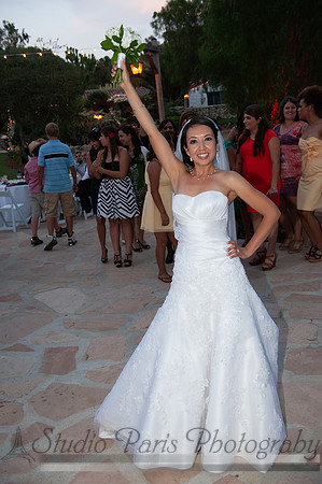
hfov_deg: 35.0
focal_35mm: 38
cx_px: 161
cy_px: 242
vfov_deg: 50.7
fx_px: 511
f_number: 4
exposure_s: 1/125
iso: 800
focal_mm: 38
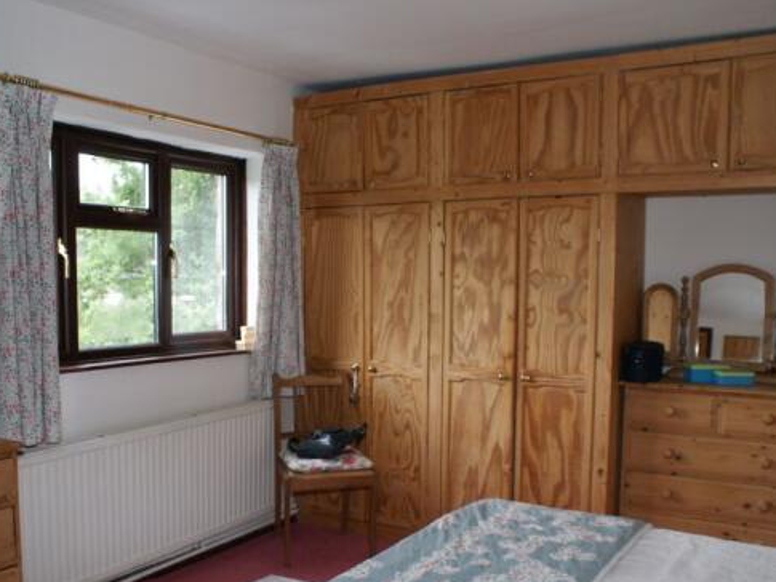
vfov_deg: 40.5
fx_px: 785
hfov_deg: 52.5
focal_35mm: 35
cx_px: 348
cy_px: 348
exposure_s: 1/160
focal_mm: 18
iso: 320
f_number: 4
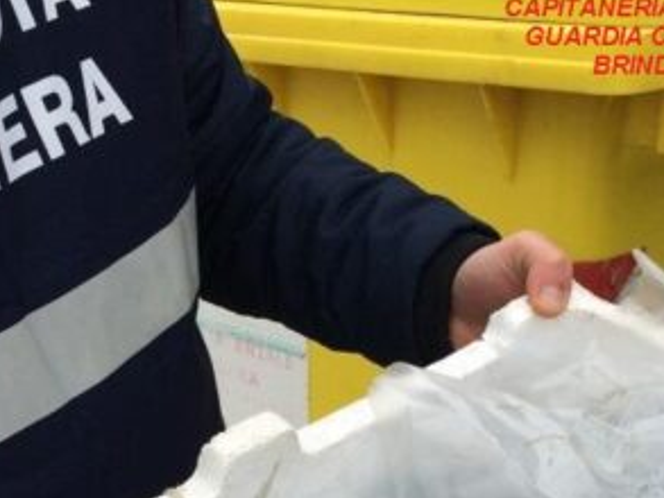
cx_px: 267
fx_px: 1458
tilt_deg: -25.4
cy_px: 466
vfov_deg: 19.0
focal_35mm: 76
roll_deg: +1.8
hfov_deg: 25.6
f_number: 2.2
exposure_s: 1/1244
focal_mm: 4.15
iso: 32
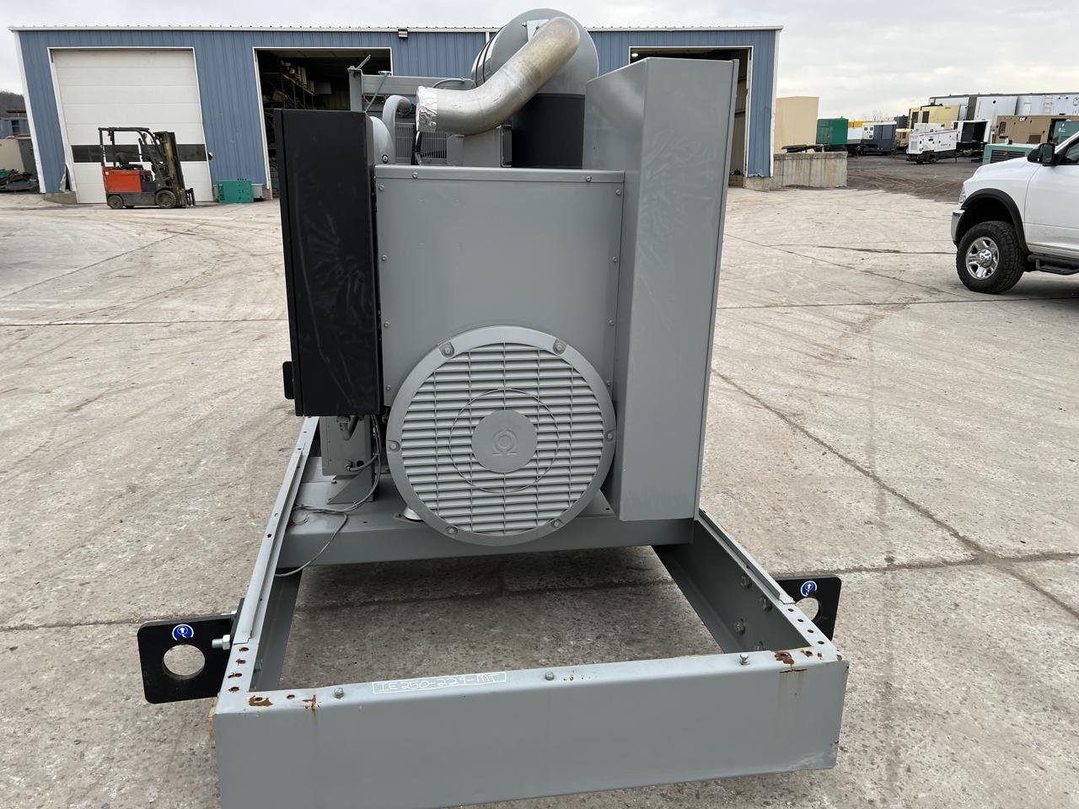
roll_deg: +1.6
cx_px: 540
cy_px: 404
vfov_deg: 53.1
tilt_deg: -17.4
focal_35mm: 26
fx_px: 810
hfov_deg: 67.3
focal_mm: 5.7
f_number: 1.5
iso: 40
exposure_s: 1/192
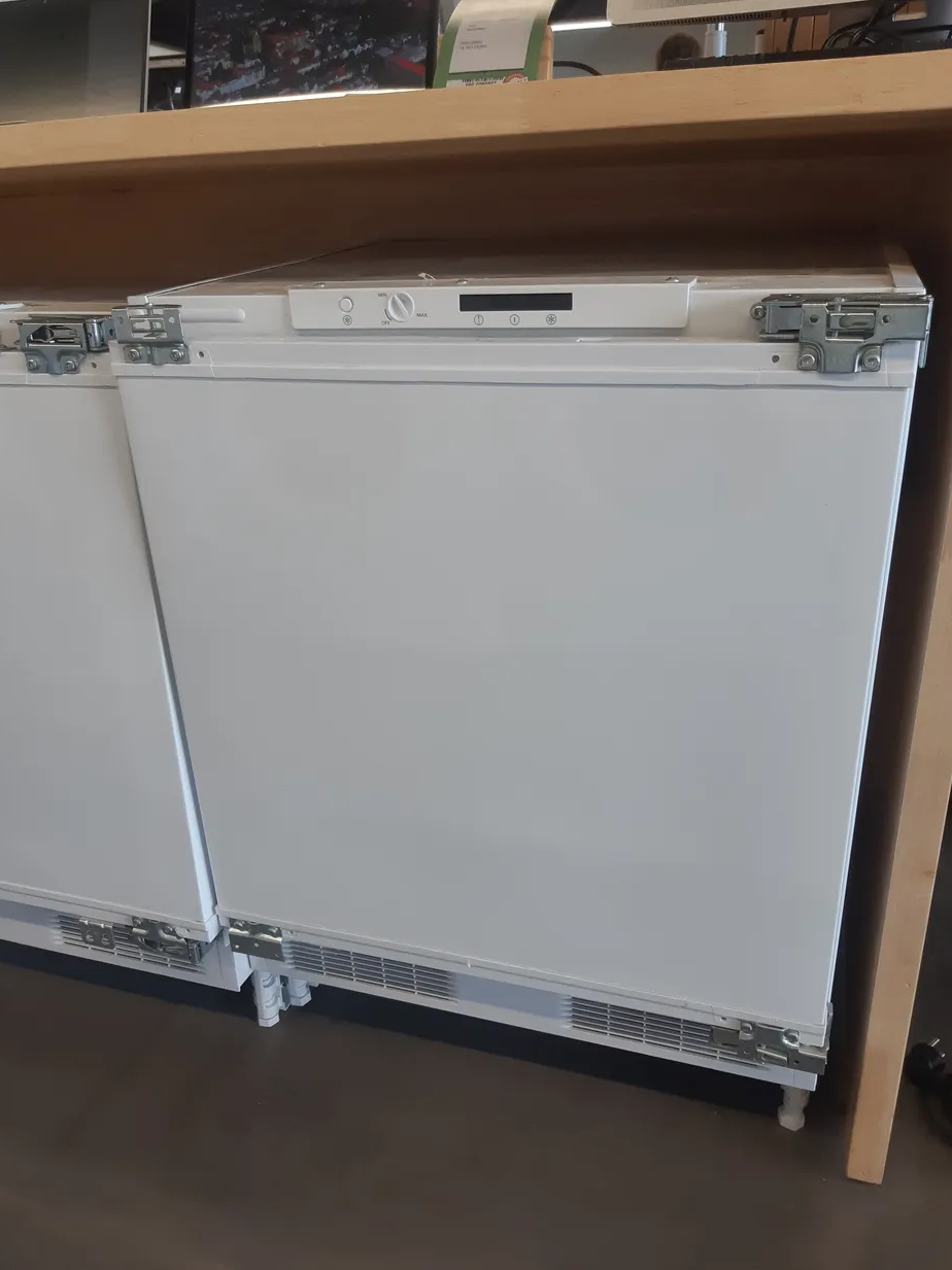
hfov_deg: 51.3
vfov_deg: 65.3
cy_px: 652
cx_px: 466
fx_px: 991
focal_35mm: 27
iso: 64
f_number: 1.7
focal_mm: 3.92
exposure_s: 1/100
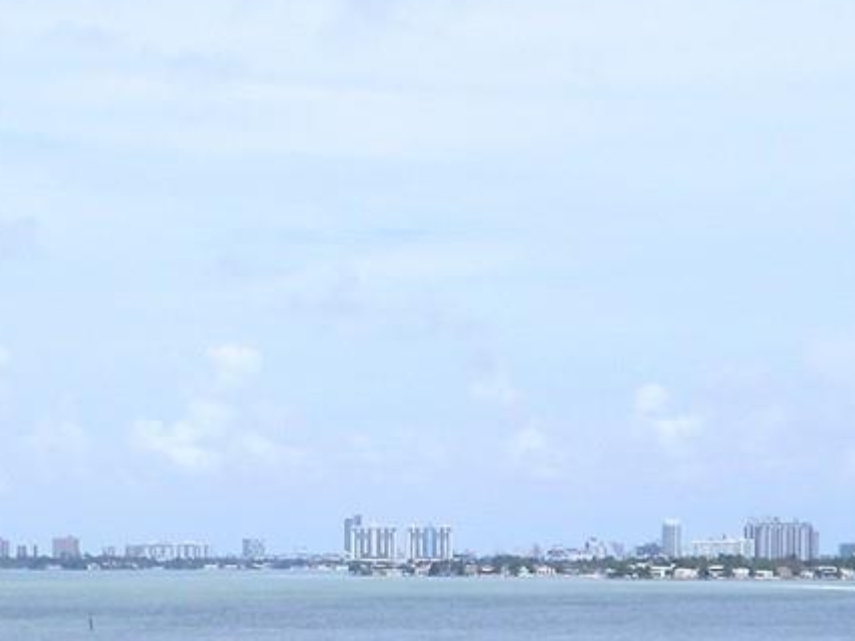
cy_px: 629
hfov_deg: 18.5
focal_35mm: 105
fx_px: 2593
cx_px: 146
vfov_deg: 13.9
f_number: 7
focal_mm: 5
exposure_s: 1/300
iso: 80
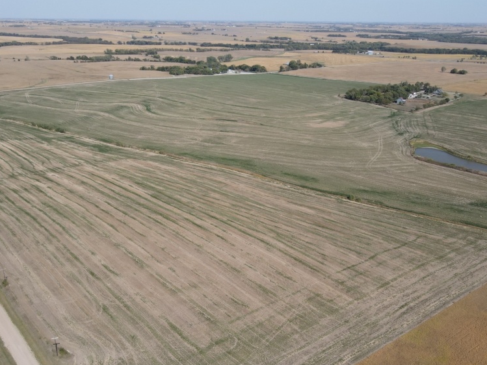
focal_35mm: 33
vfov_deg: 42.7
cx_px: 237
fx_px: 464
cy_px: 222
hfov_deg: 55.3
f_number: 2.8
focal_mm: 4.5
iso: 100
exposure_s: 1/725
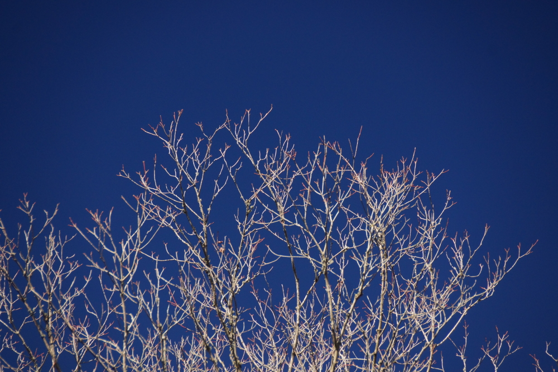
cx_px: 279
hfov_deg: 7.6
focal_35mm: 270
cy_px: 186
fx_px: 4183
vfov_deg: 5.1
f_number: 6.3
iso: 500
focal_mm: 180
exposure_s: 1/320
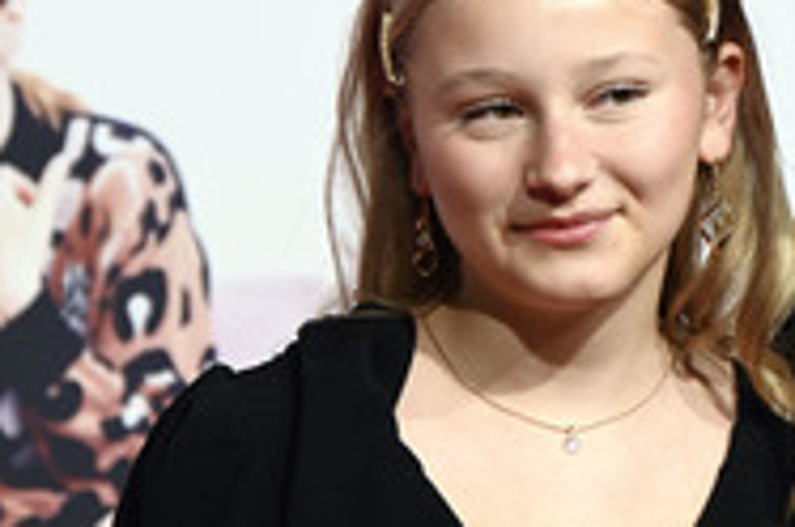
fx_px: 8510
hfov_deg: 5.3
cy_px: 204
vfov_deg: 3.5
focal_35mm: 386
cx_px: 865
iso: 1250
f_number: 6.3
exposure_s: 1/200
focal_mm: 160
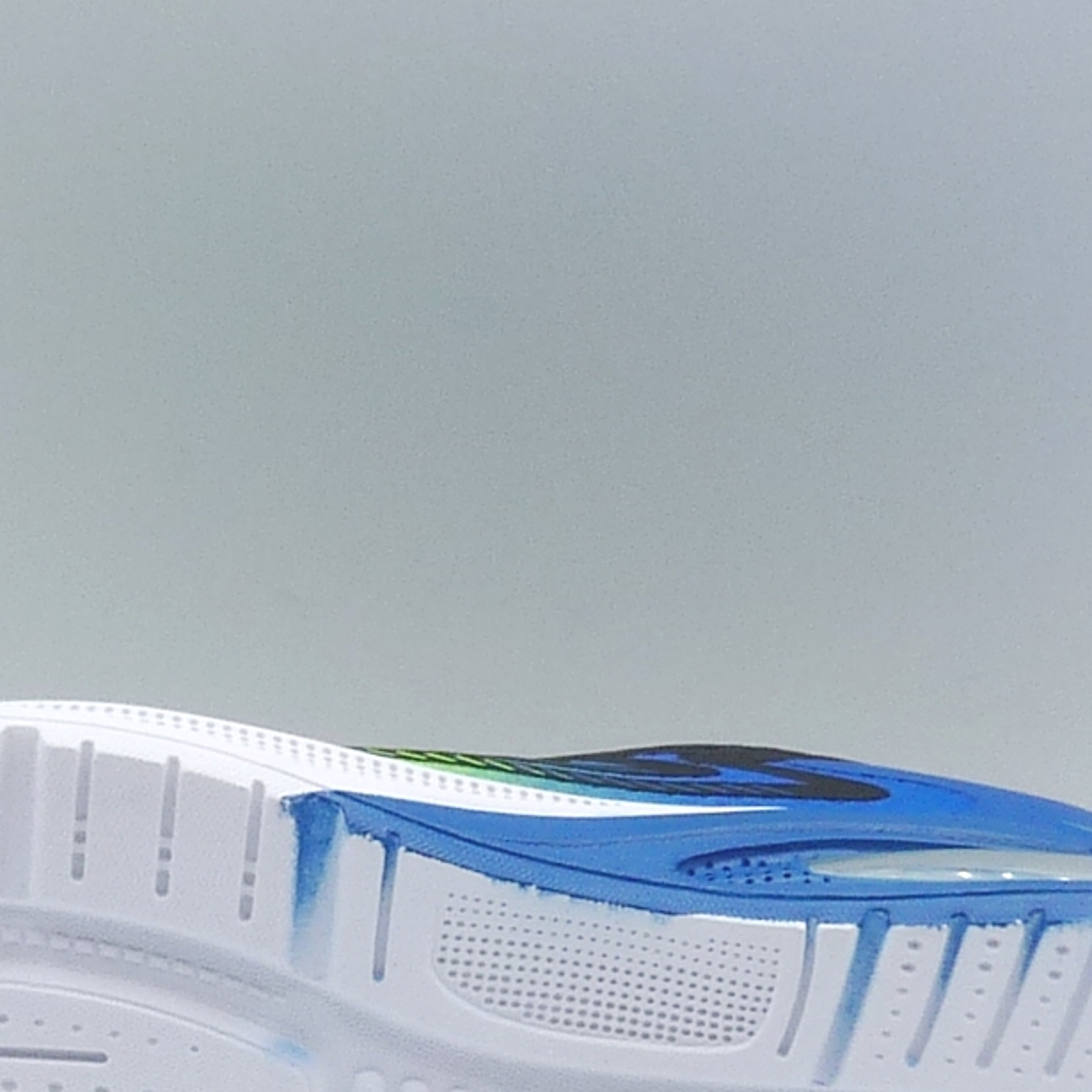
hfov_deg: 15.1
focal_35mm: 115
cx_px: 410
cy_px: 1005
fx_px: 4104
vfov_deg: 15.0
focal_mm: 4.9
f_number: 5
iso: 100
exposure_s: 1/200
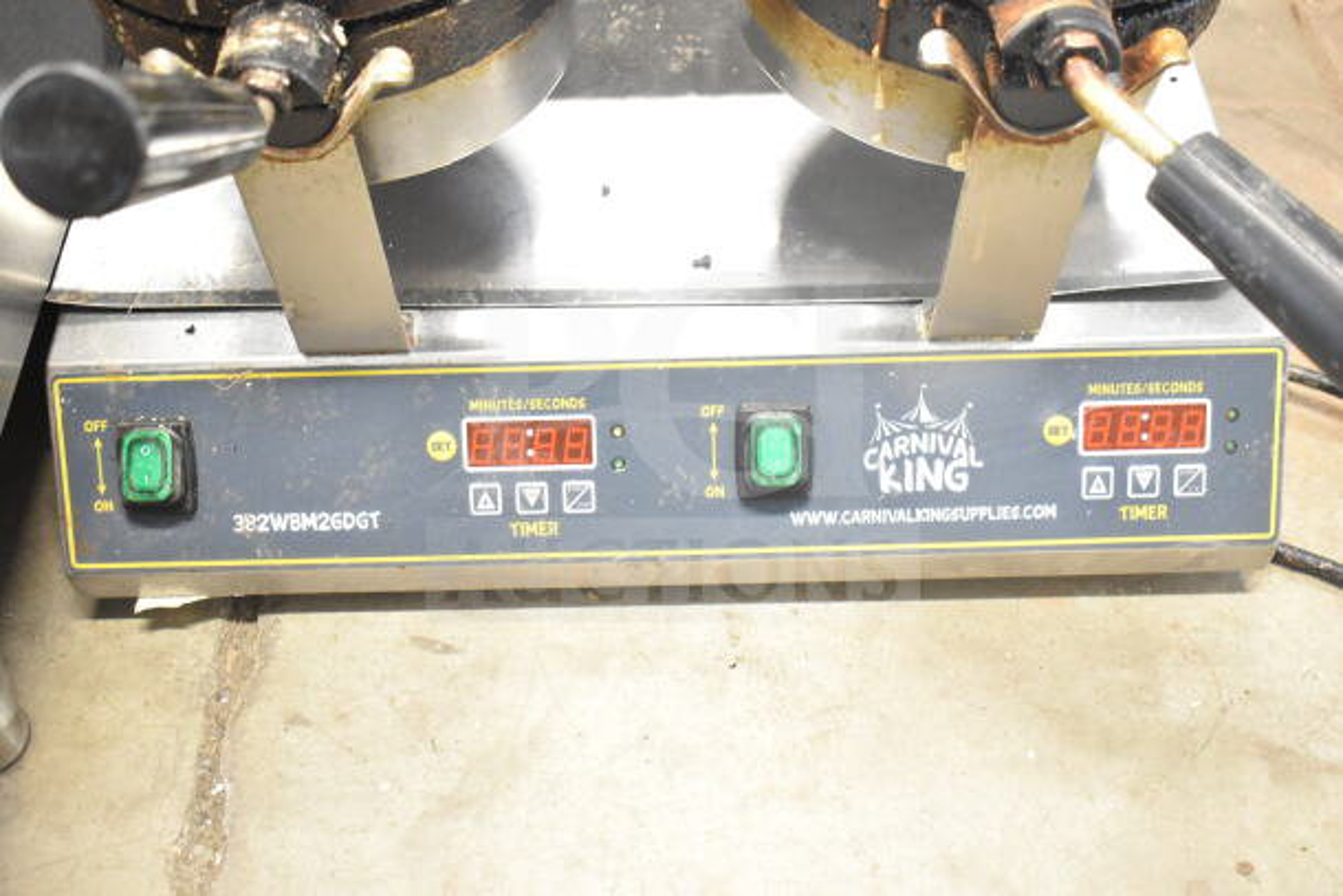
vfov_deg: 34.2
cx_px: 672
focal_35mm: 39
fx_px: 1455
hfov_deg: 49.5
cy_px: 448
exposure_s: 1/40
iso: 6400
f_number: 4
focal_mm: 26
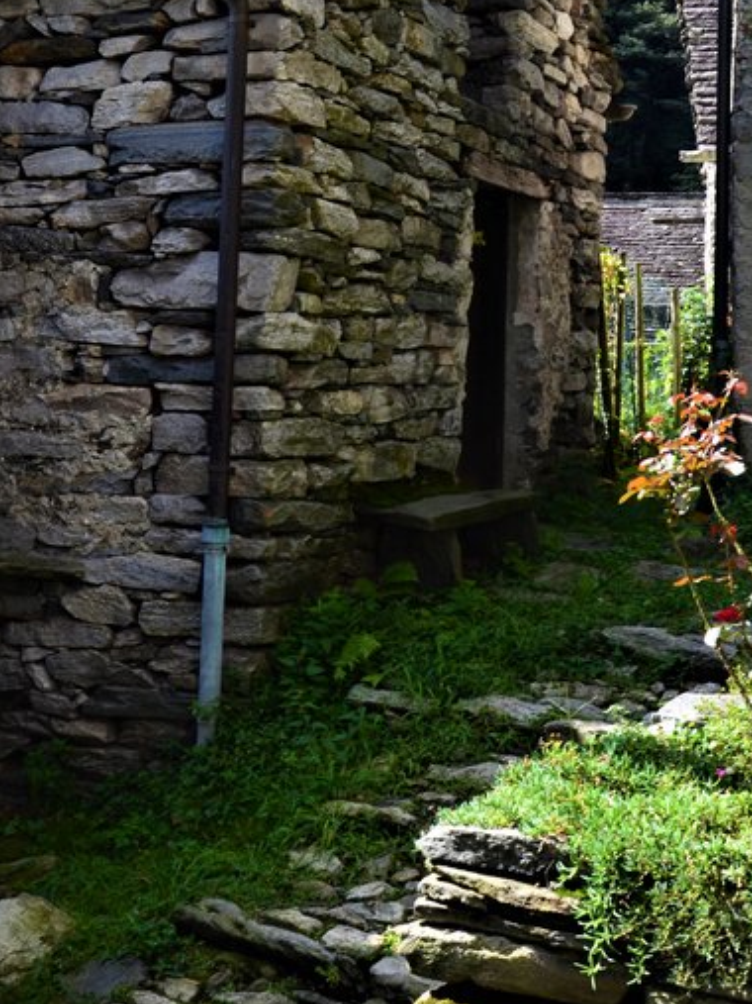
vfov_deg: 33.5
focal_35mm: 57
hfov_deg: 25.6
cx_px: 505
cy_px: 295
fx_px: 1645
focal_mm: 25
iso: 320
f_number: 9
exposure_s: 1/125
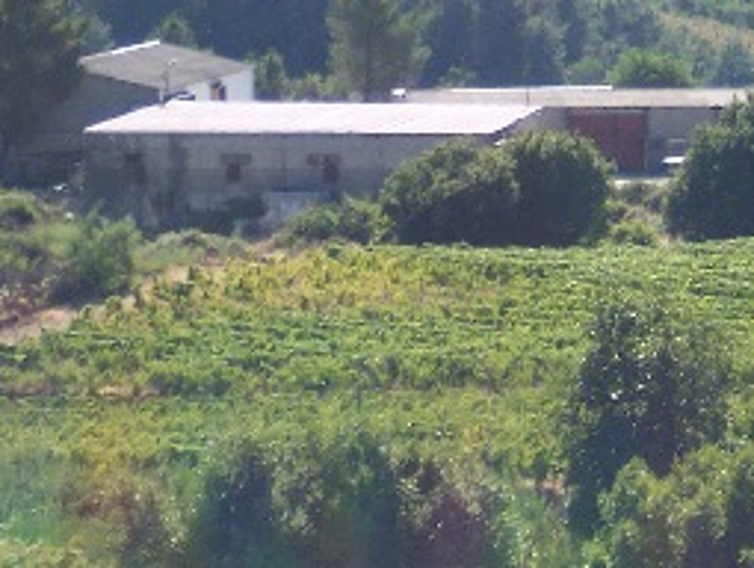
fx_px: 7787
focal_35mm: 357
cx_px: 798
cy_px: -290
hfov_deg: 5.5
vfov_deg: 4.2
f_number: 4.8
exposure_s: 1/500
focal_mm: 24
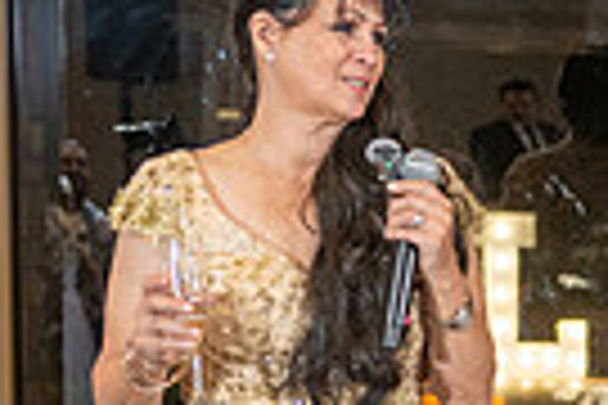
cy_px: 686
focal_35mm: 206
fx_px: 3479
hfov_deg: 9.5
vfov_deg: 6.5
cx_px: 1108
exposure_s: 1/160
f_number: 3.5
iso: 800
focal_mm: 48
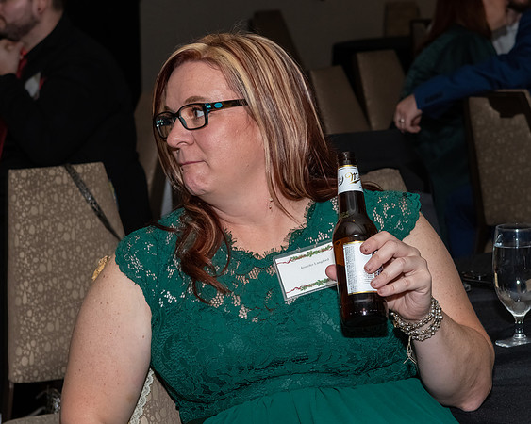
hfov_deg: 15.2
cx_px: 305
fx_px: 1985
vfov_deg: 12.2
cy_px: 207
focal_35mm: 126
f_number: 7.1
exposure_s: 1/250
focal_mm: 55
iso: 500
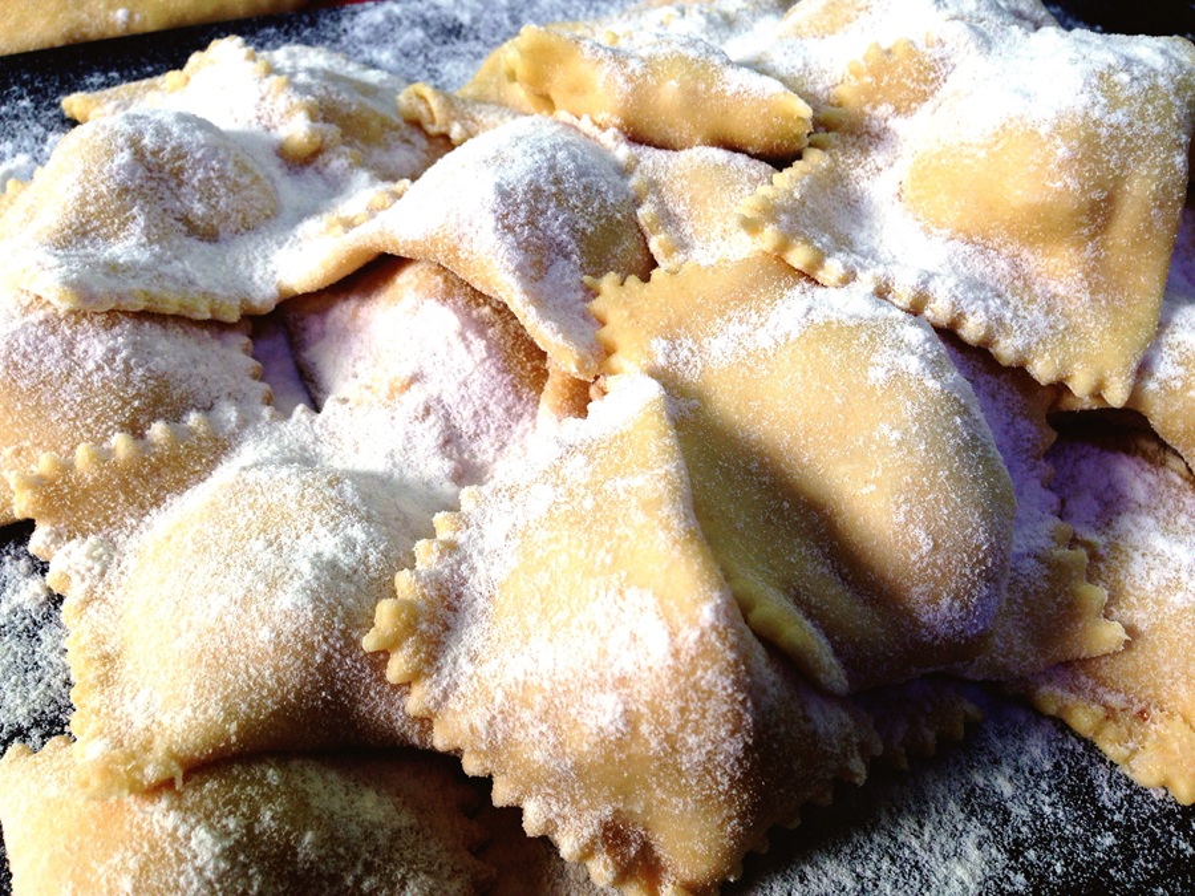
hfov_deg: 55.4
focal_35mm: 33
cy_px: 448
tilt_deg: -47.6
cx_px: 598
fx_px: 1139
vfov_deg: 42.9
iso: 50
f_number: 2.4
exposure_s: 1/60
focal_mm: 4.12
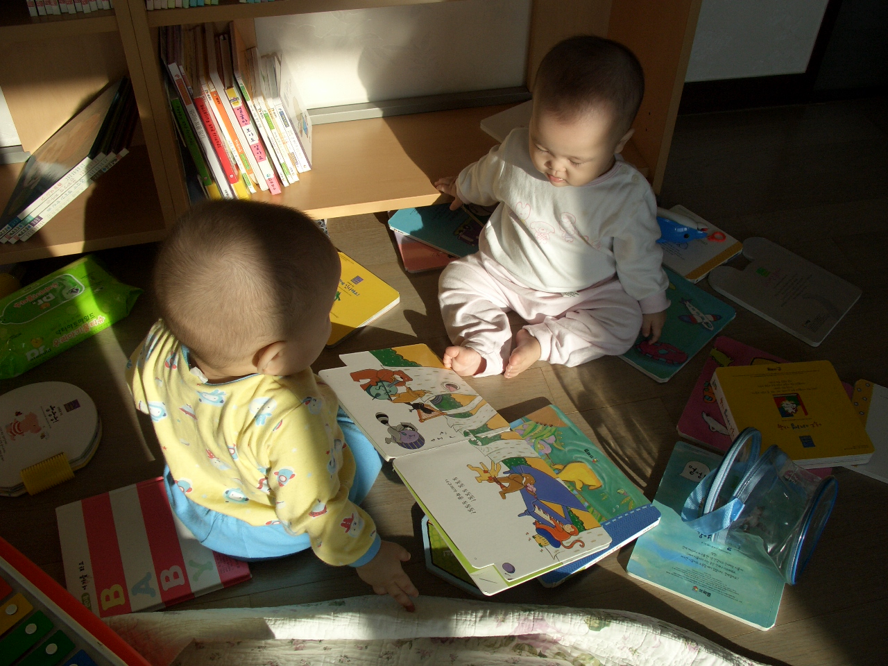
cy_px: 333
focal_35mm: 33
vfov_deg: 42.9
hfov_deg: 55.4
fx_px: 847
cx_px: 444
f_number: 4
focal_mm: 7.1
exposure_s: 1/400
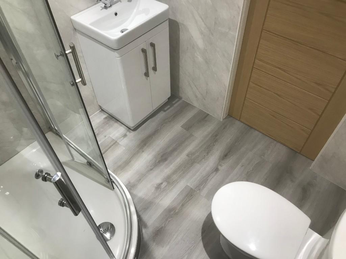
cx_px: 173
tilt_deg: -49.2
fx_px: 280
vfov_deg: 49.7
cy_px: 130
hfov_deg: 63.4
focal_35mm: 28
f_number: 1.8
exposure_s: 1/17
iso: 40
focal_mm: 3.99
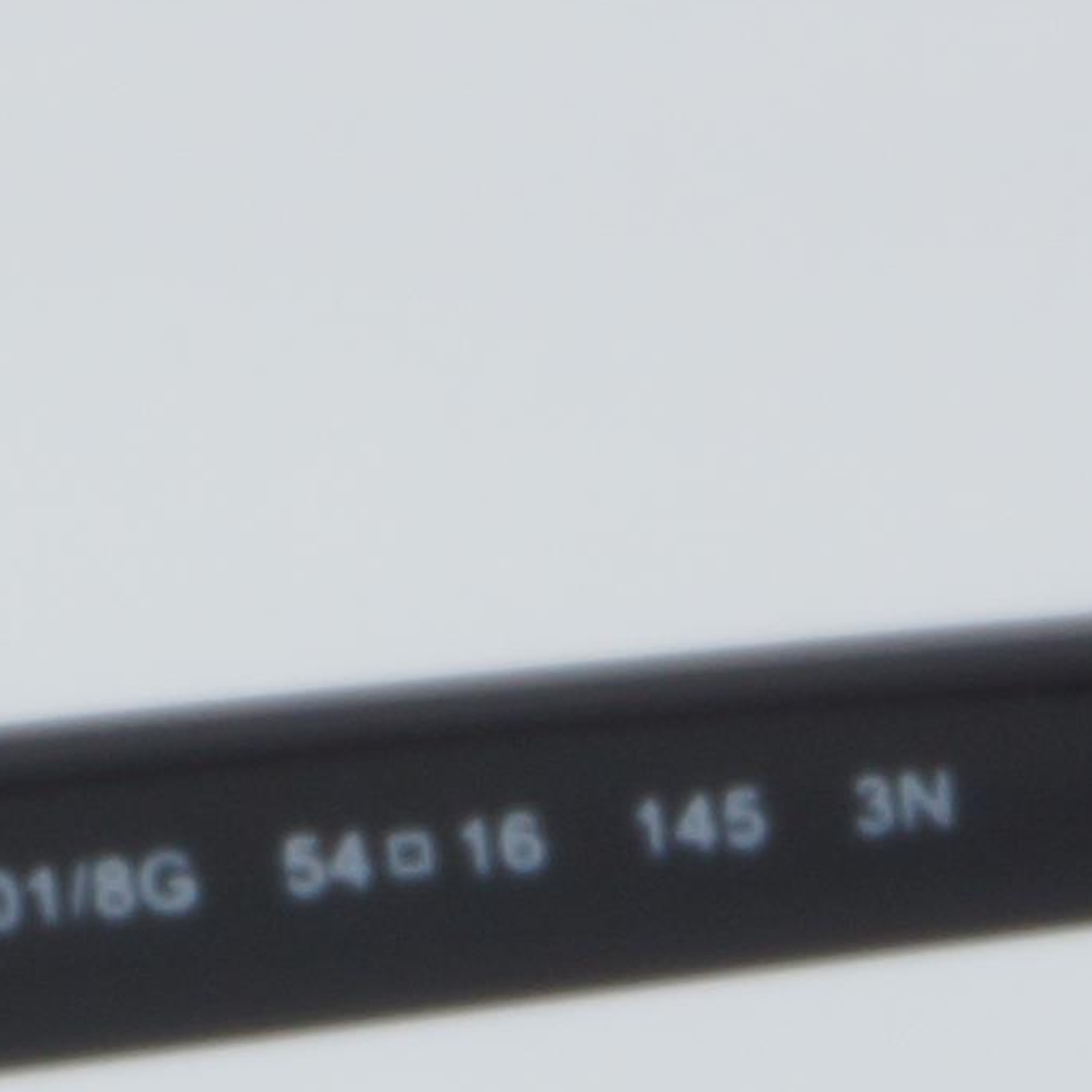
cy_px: 2613
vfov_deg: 3.1
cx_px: -1159
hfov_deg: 3.1
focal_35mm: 562
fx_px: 20058
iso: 100
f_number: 32
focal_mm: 50
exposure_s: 1/4
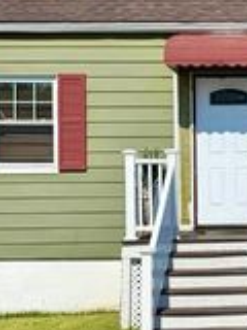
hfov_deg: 13.9
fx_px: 951
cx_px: 362
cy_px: 173
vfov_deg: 19.6
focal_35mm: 100
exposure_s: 1/8130
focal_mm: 6.76
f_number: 1.78
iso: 80
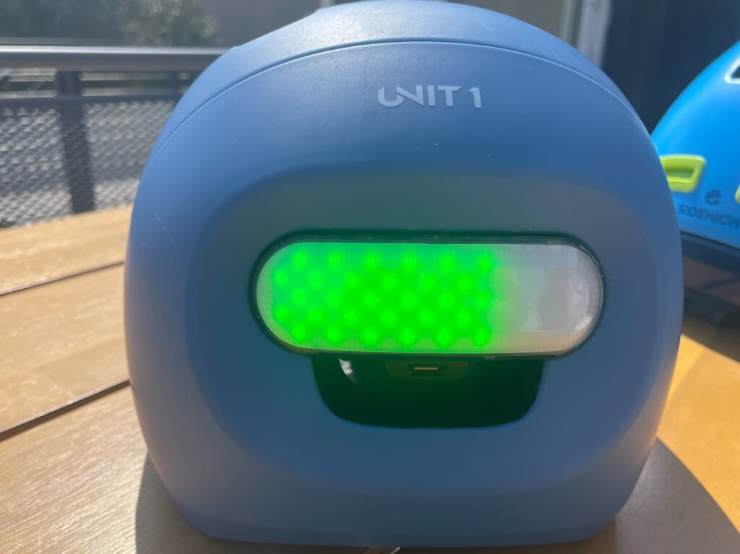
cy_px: 277
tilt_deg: -21.2
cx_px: 370
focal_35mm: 26
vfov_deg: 53.0
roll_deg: -1.2
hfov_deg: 67.3
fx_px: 556
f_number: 1.6
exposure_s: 1/3861
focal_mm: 4.2
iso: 32
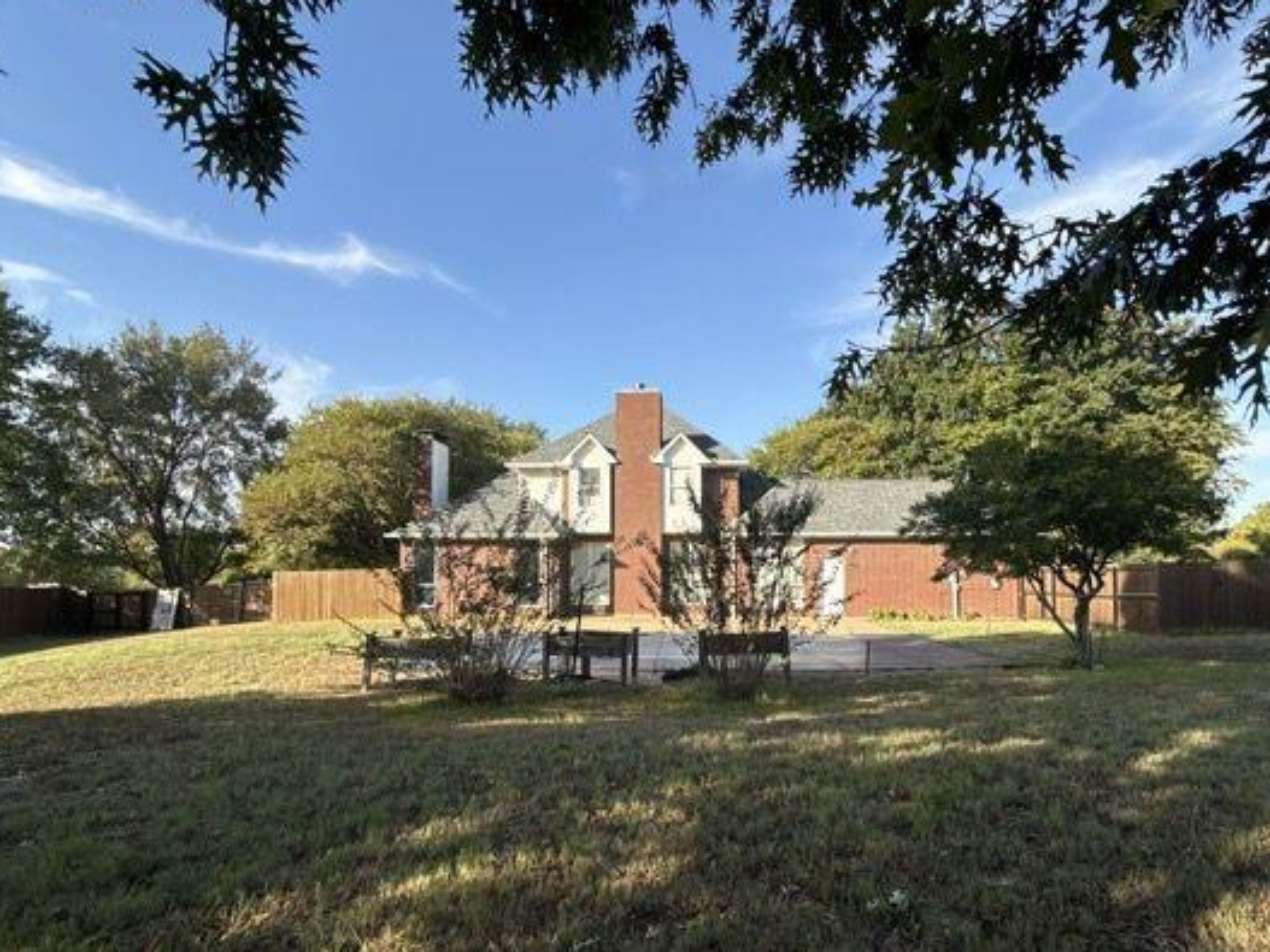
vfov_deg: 74.2
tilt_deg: +2.5
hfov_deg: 90.9
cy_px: 554
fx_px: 624
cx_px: 680
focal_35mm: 17
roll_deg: -0.1
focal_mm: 2.22
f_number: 2.2
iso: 50
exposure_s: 1/853
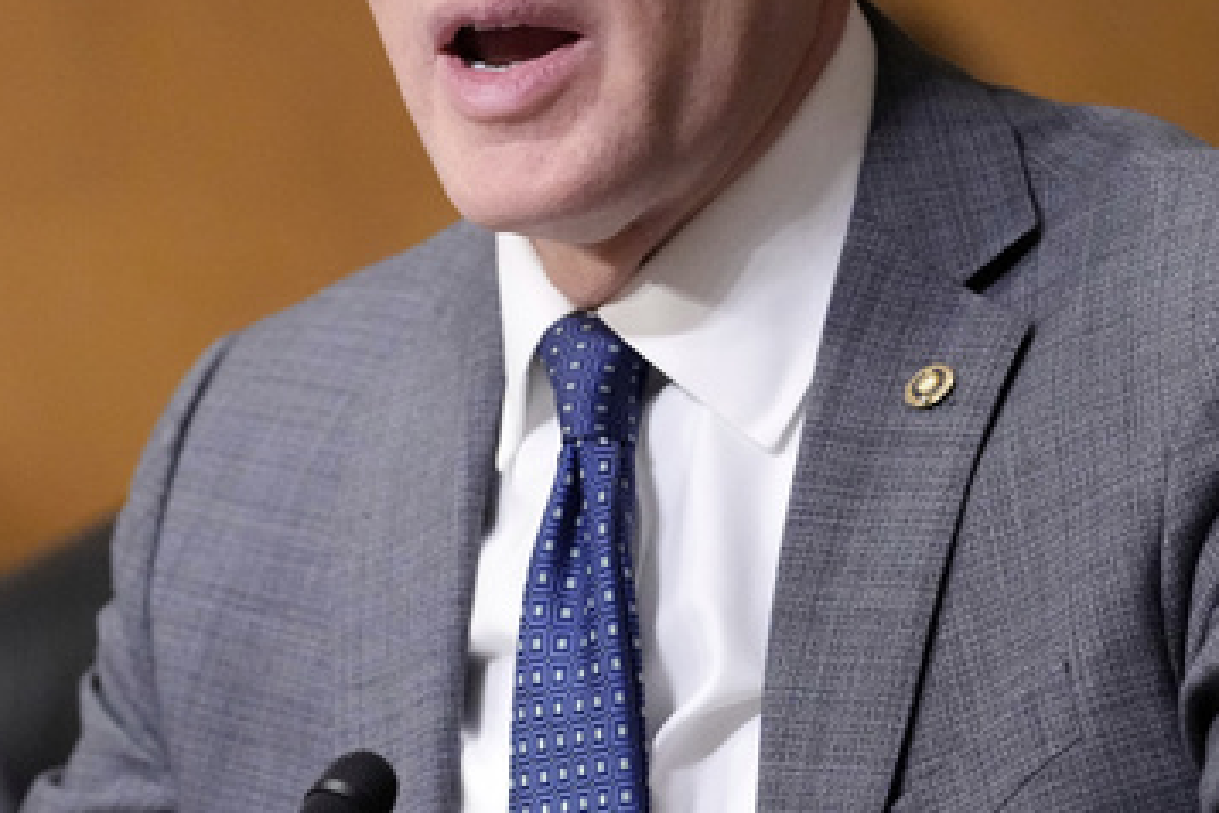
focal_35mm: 439
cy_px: 285
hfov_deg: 4.7
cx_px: 365
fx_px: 14864
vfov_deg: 3.1
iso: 6400
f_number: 2.8
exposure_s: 1/500
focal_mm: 153
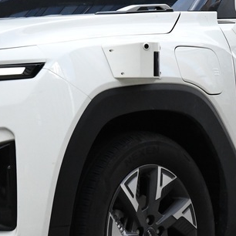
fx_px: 2160
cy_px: 10
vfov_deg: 6.2
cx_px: 123
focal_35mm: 280
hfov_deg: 6.3
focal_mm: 72
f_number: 4.5
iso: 5000
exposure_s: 1/8000
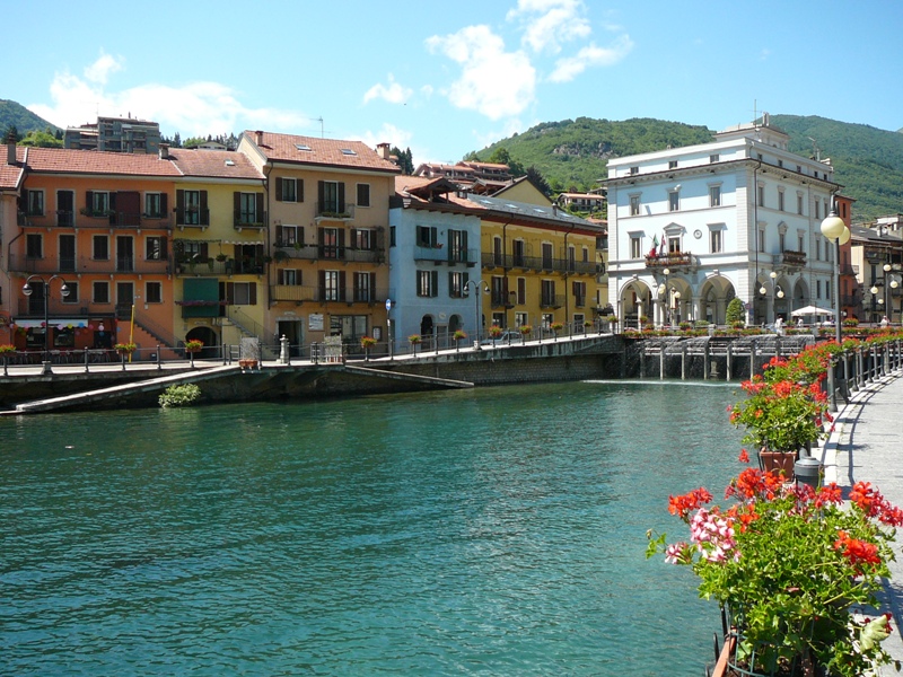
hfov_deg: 52.6
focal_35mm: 35
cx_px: 452
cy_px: 338
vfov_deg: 40.7
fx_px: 913
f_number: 2.8
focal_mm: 5.2
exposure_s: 1/1000
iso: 100
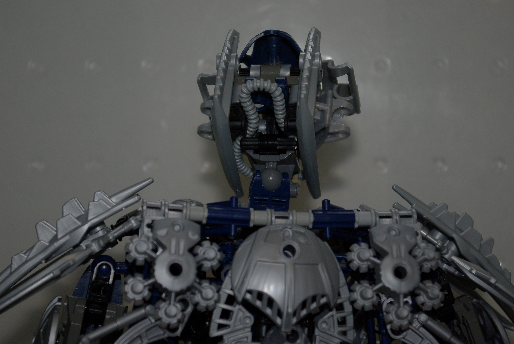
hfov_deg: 27.0
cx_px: 257
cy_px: 172
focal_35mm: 75
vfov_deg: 18.2
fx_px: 1072
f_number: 5.6
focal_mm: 50
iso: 200
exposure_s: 1/60
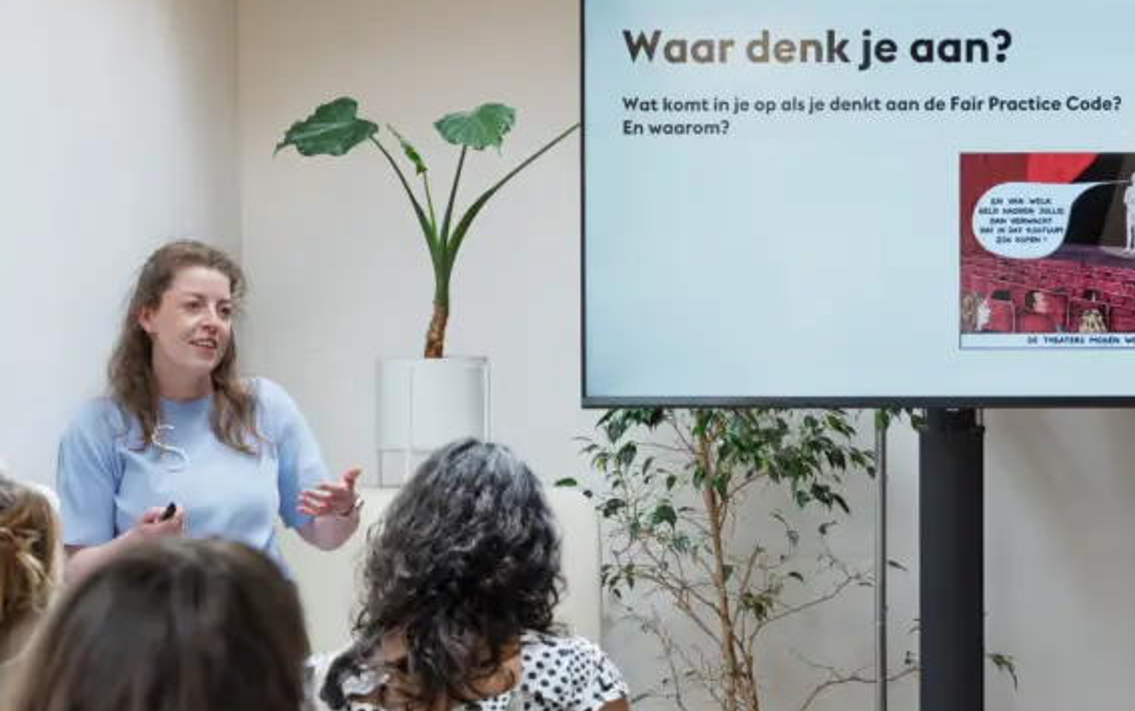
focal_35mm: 103
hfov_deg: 20.0
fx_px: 3188
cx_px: 849
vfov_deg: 12.7
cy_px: 406
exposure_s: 1/160
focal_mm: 56
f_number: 5.6
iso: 1250
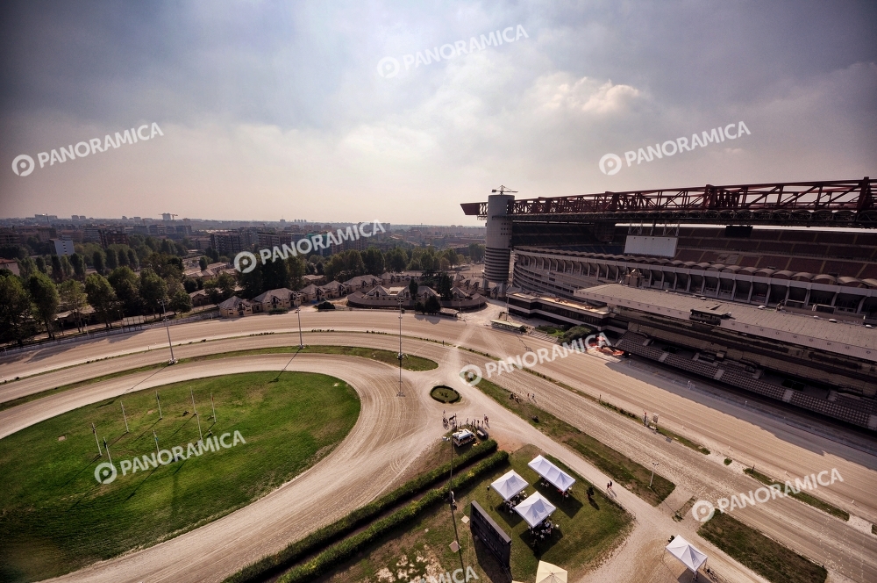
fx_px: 292
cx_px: 438
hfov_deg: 112.7
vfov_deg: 89.8
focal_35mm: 12
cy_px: 292
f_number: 9
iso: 200
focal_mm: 8
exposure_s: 1/1600
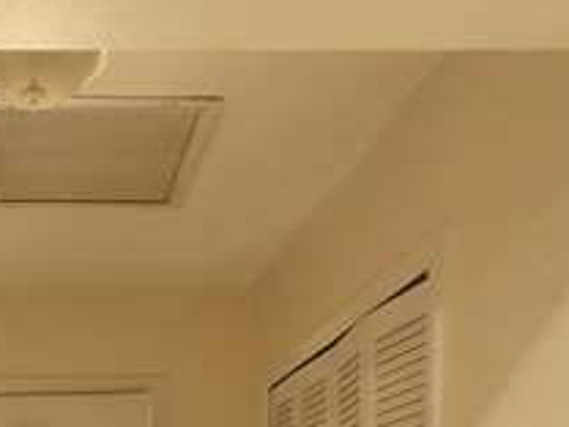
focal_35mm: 50
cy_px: 635
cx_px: 71
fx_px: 822
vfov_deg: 23.5
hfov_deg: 36.2
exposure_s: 1/60
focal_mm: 1.74
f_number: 2.2
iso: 400
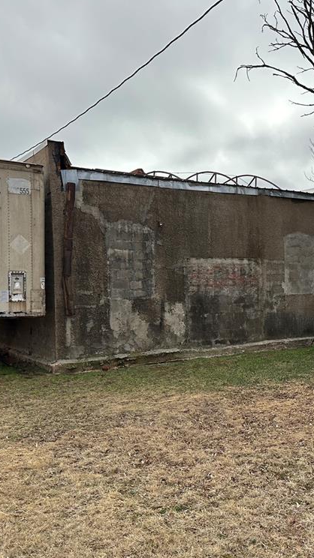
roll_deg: +0.0
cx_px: 232
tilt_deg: -1.4
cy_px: 282
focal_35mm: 36
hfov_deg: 32.2
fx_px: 533
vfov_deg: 55.3
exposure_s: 1/5000
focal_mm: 6.86
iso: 80
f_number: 1.78
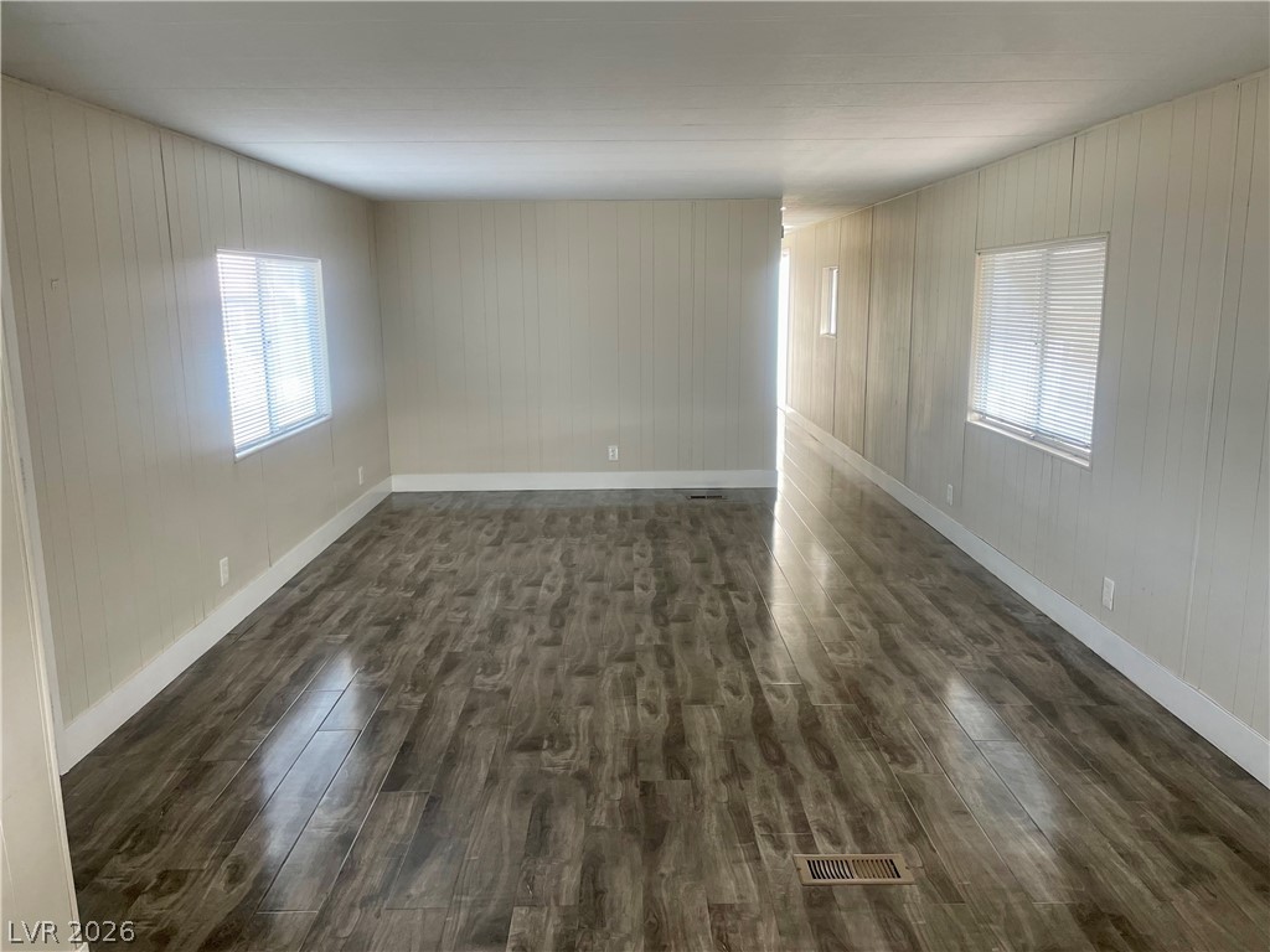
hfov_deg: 67.3
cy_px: 476
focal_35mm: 26
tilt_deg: -11.0
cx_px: 635
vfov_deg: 53.1
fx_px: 954
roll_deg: +1.0
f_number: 1.6
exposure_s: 1/121
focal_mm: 4.2
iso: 125
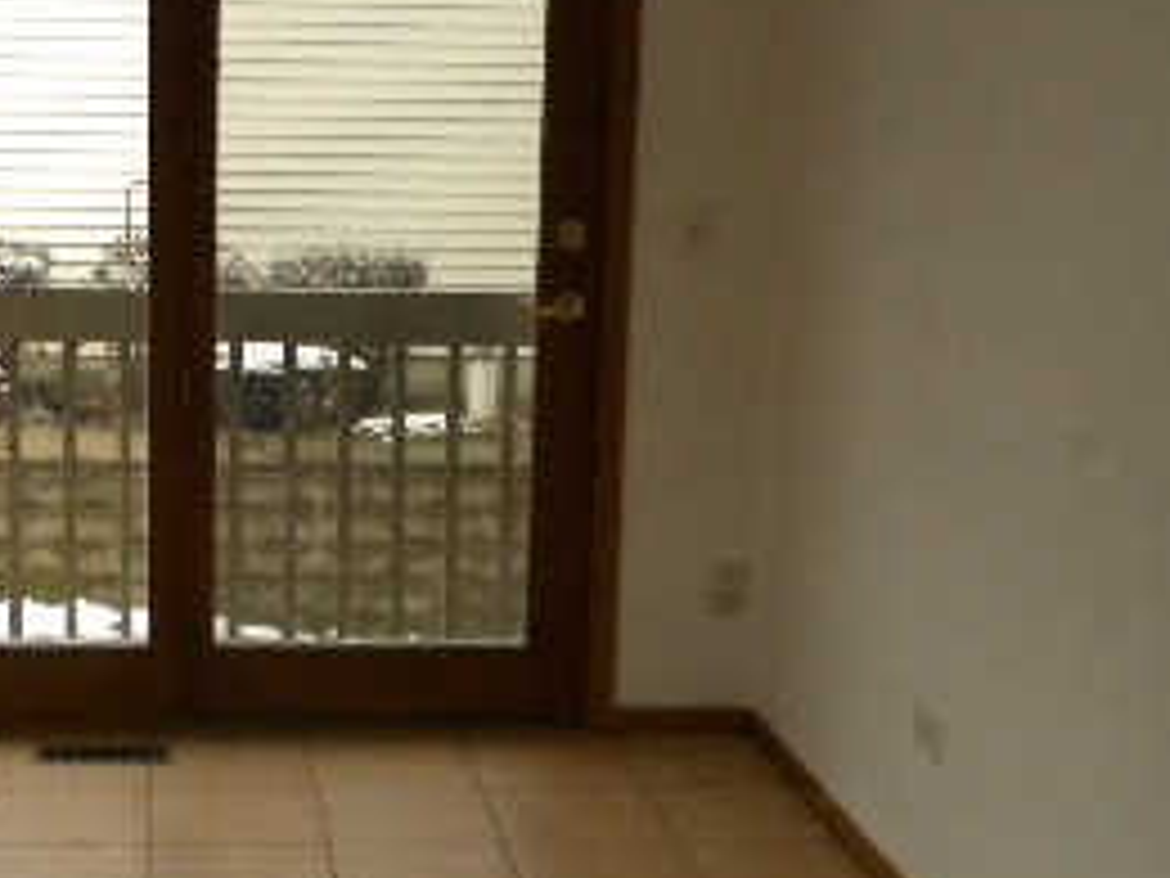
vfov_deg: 21.3
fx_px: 2332
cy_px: 513
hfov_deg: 27.8
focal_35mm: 69
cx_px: 302
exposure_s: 1/50.6
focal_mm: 5
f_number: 3.5
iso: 400
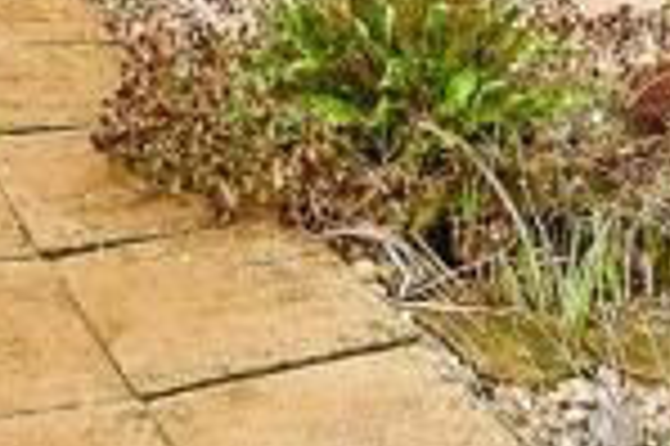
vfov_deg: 10.7
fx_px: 1915
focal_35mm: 103
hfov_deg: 19.3
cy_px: -719
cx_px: 13
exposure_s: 1/100
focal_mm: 10
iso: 400
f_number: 5
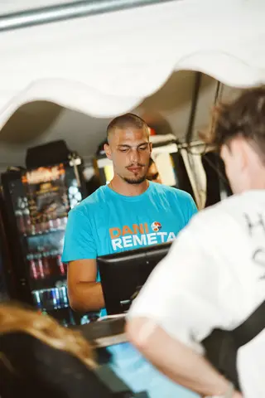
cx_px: 132
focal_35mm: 50
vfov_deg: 39.6
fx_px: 552
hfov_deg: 27.0
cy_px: 199
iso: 200
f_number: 1.8
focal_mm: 50
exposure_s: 1/100
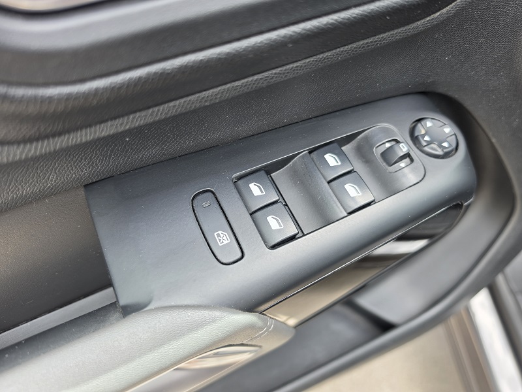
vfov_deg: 58.9
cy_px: 196
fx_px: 347
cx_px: 261
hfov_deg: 73.9
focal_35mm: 23
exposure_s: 1/180
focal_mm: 6.5
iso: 25
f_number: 1.4
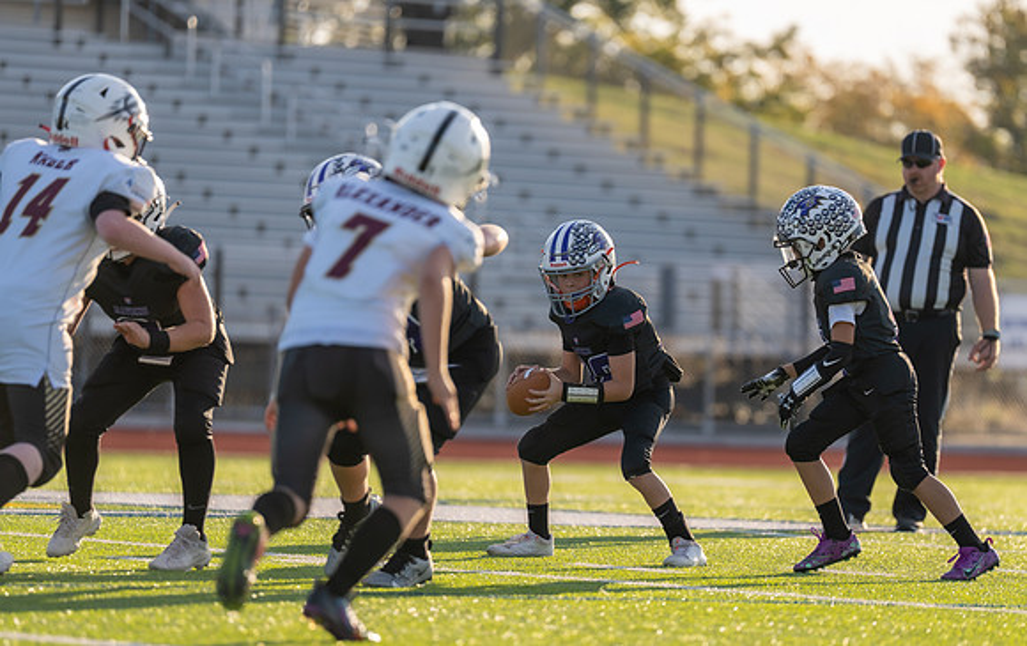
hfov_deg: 8.4
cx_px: 624
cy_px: 327
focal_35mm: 249
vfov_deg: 5.3
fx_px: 6971
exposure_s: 1/1250
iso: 125
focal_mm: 200
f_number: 2.8
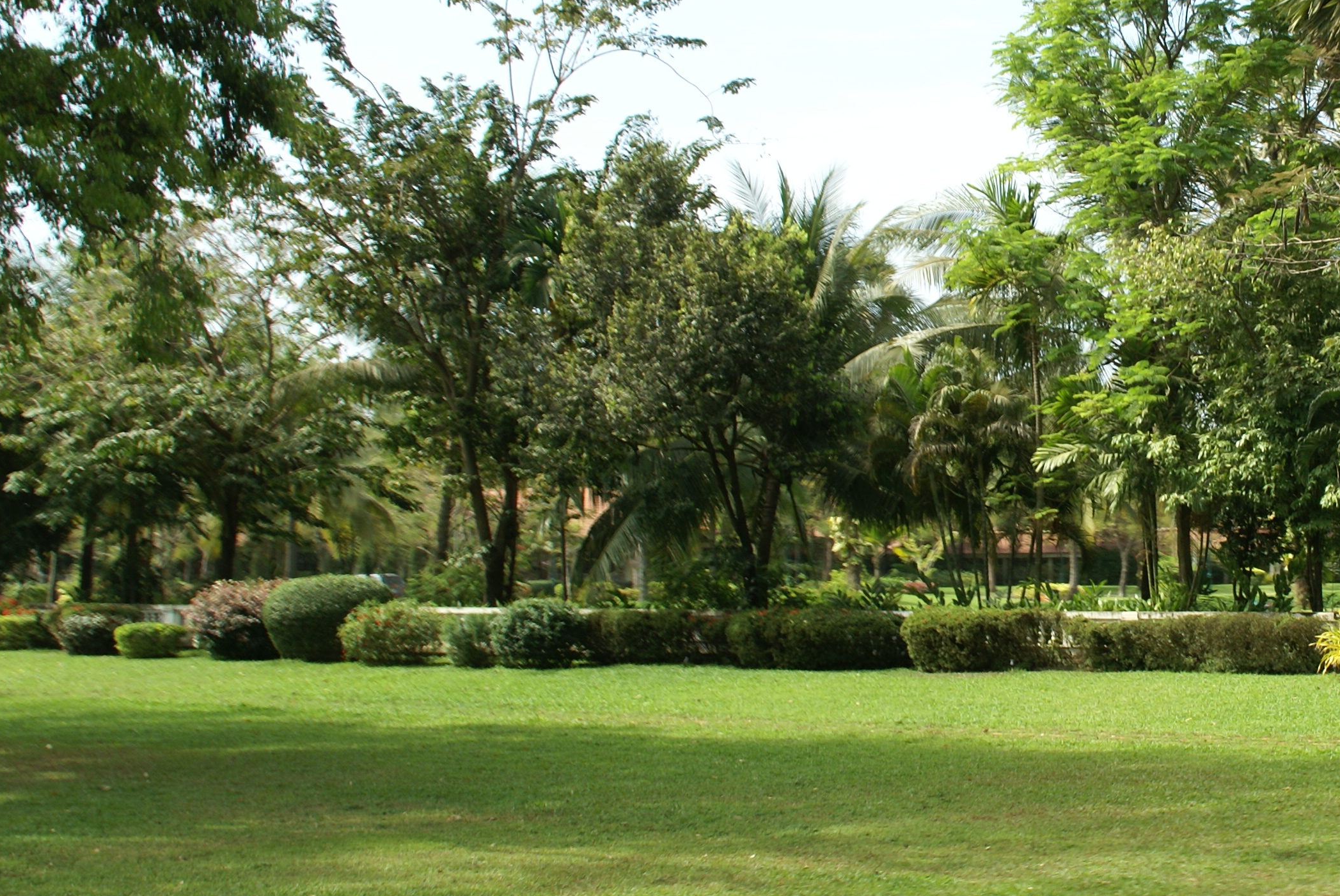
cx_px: 1135
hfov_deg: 31.7
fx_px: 2273
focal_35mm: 61
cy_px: 363
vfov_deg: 22.3
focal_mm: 22
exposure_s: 1/100
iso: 100
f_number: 10
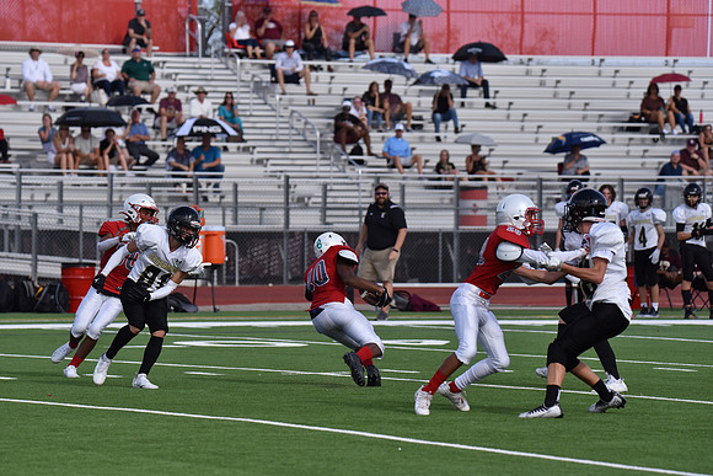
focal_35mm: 240
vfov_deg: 5.7
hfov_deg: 8.6
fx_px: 4754
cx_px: 356
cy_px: 238
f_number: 5.6
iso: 640
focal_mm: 240
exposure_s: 1/3200
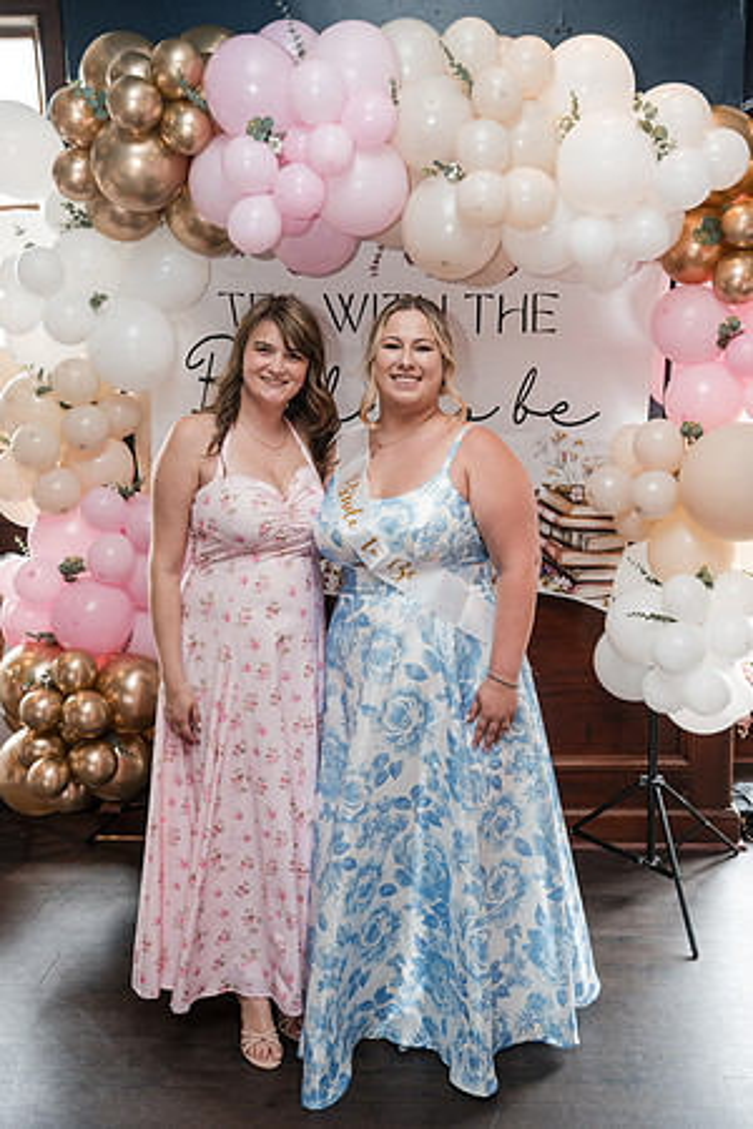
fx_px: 1161
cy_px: 564
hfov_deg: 35.9
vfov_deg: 51.9
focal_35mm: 37
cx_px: 376
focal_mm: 37
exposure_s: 1/250
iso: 2500
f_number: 4
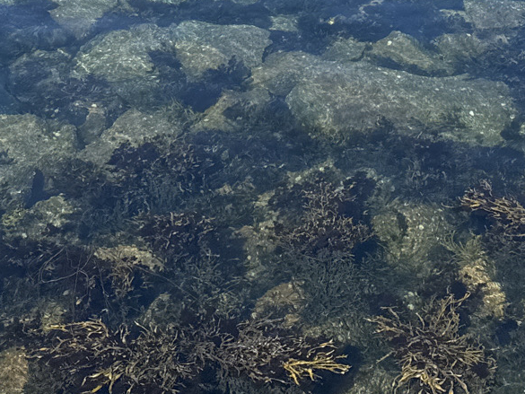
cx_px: 447
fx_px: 1244
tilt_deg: -12.9
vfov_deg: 16.0
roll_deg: +0.0
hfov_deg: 23.4
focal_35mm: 82
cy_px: -250
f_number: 1.78
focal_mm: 6.76
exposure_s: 1/4608
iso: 80
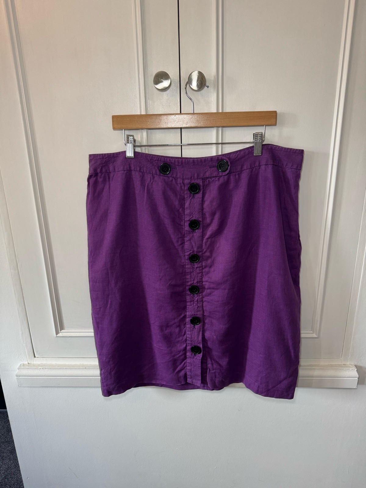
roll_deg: +0.7
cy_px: 244
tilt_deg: -17.1
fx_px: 338
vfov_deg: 71.6
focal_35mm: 24
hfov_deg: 56.8
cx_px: 183
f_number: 1.78
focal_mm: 6.76
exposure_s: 1/71
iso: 200
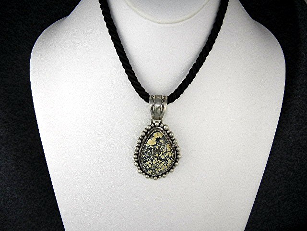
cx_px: 154
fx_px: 266
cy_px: 116
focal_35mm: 30
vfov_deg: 46.8
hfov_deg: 60.0
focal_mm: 5.4
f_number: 3.5
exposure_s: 1/69.1
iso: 160
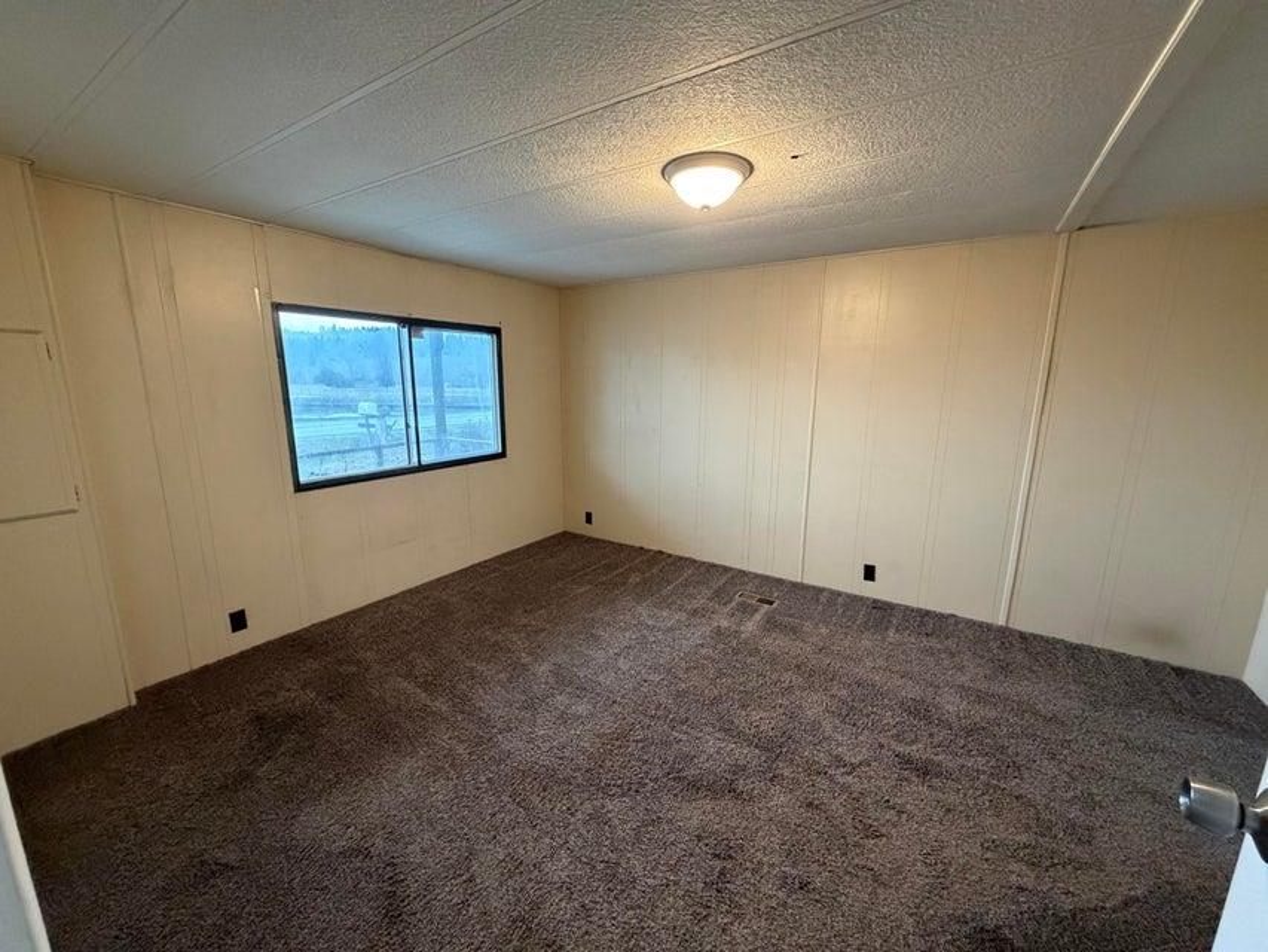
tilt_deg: -9.9
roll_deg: -0.3
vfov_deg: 85.7
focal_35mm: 14
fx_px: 513
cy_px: 476
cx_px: 634
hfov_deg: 102.1
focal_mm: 2.22
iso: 640
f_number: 2.2
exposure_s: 1/60
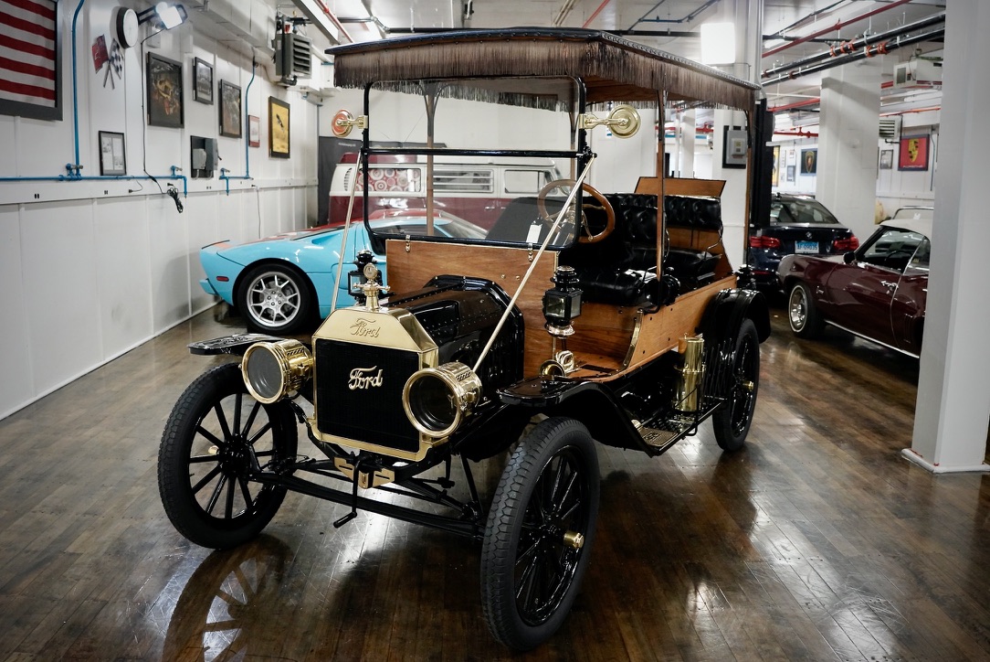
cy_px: 331
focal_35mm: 30
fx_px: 825
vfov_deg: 43.7
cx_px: 495
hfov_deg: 61.9
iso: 2500
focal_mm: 20
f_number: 2.8
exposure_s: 1/160
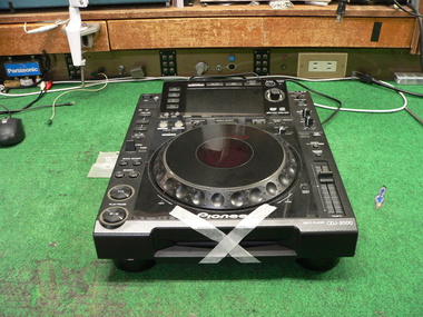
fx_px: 440
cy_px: 158
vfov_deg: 39.7
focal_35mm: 36
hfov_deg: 51.4
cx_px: 212
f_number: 2.8
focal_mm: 6
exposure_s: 1/10
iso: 200
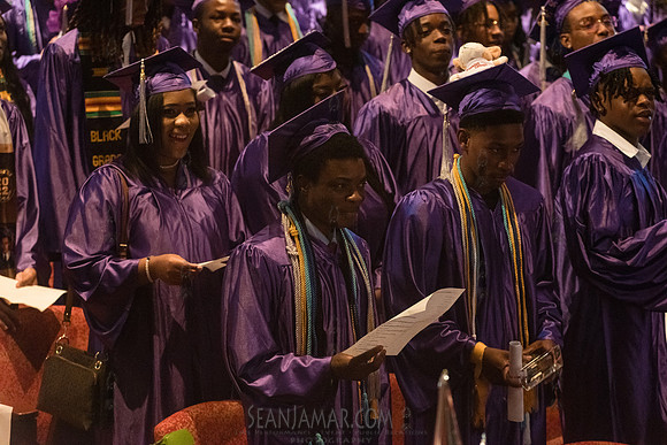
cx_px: 334
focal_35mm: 112
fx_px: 2075
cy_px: 222
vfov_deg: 12.2
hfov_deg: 18.3
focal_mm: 112
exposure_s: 1/160
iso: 4000
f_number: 4
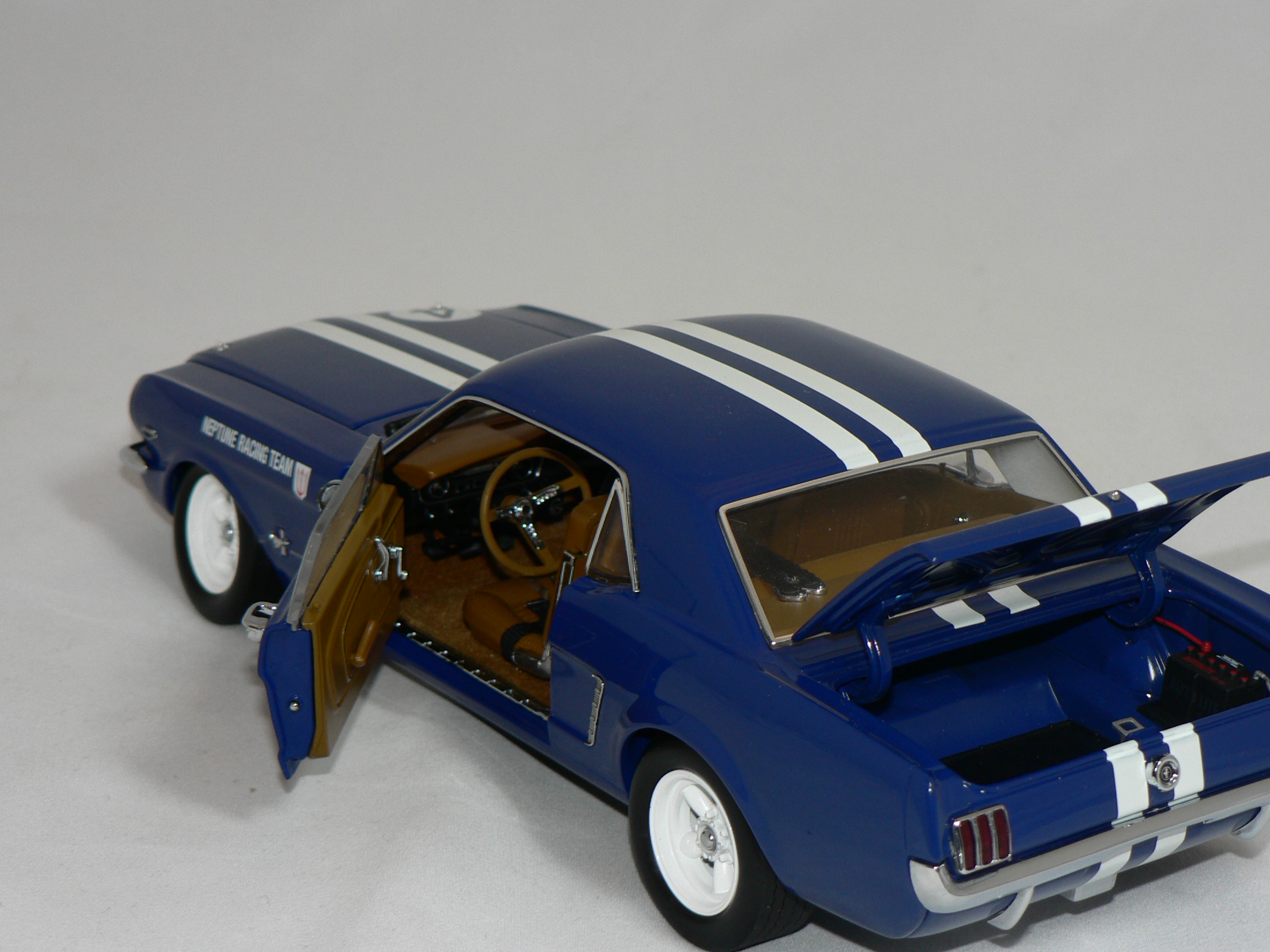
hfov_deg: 23.8
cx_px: 724
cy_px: 546
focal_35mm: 82
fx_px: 3009
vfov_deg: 18.0
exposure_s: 1/60
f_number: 3.2
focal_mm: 11.6
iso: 80
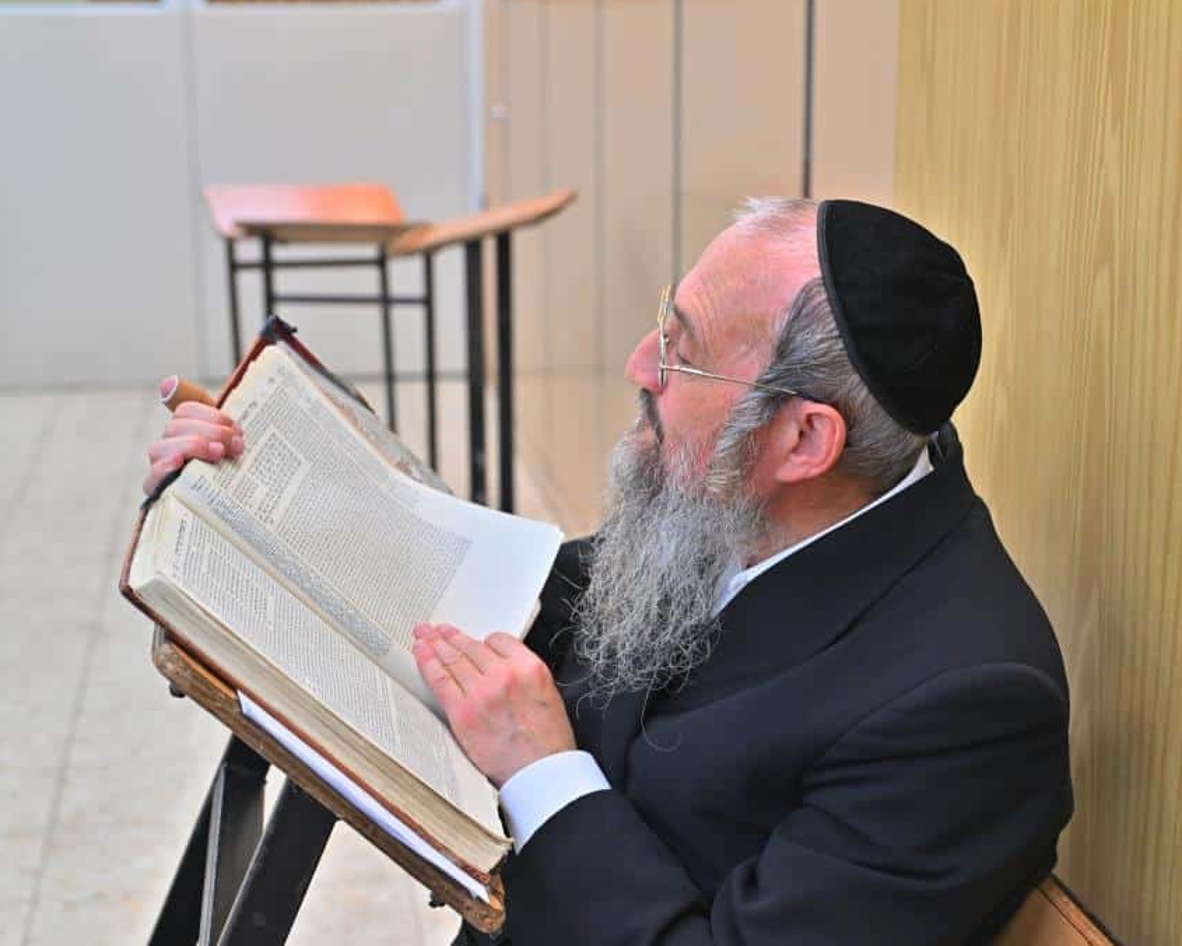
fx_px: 2029
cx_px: 624
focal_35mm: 58
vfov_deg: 26.2
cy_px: 472
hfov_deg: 32.5
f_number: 4
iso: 1000
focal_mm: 51
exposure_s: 1/200
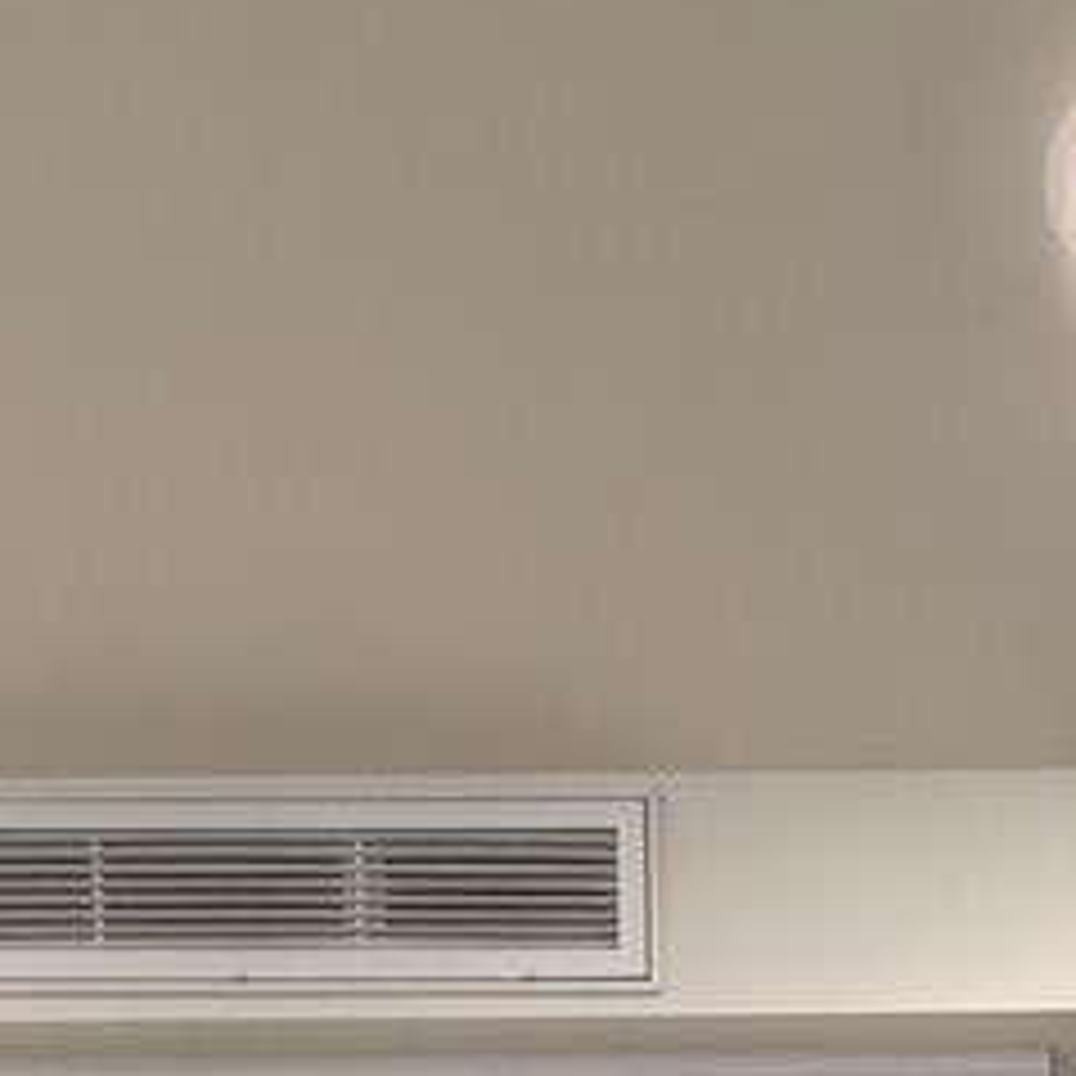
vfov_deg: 20.8
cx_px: 1184
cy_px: 1990
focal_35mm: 53
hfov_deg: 29.1
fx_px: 1864
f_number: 2.2
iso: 200
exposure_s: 1/60
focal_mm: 2.22
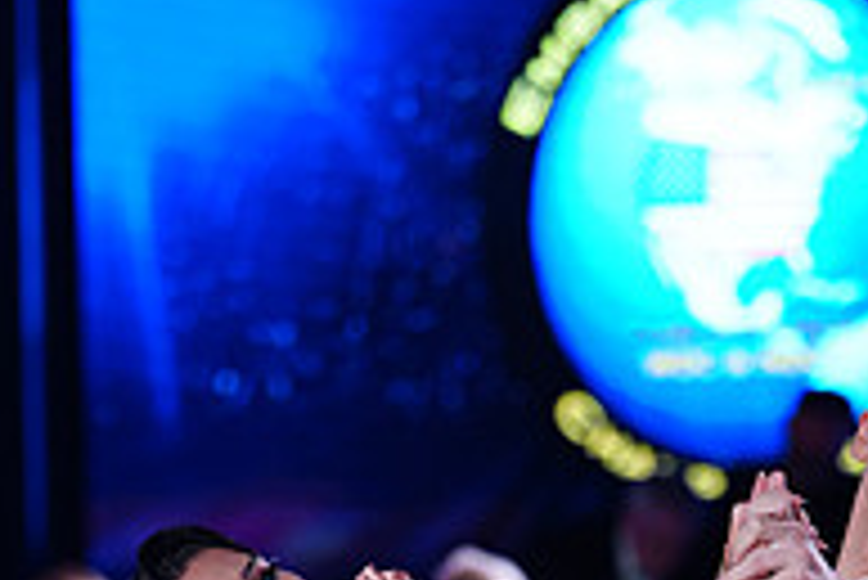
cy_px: 1133
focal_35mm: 366
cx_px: 744
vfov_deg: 3.7
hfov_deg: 5.6
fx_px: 8831
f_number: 2.8
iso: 2000
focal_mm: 122
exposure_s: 1/400
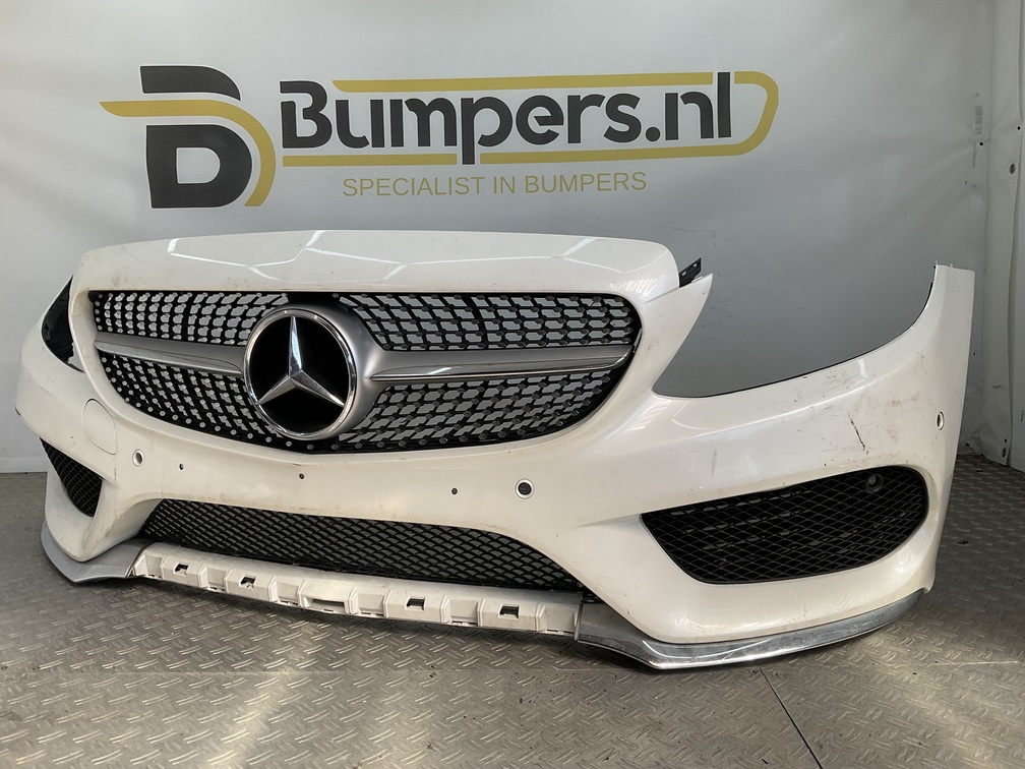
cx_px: 512
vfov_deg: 48.2
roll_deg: +0.0
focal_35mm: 29
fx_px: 859
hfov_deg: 61.7
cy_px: 384
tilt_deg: -8.7
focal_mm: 3
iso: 16
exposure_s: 1/509
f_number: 1.8
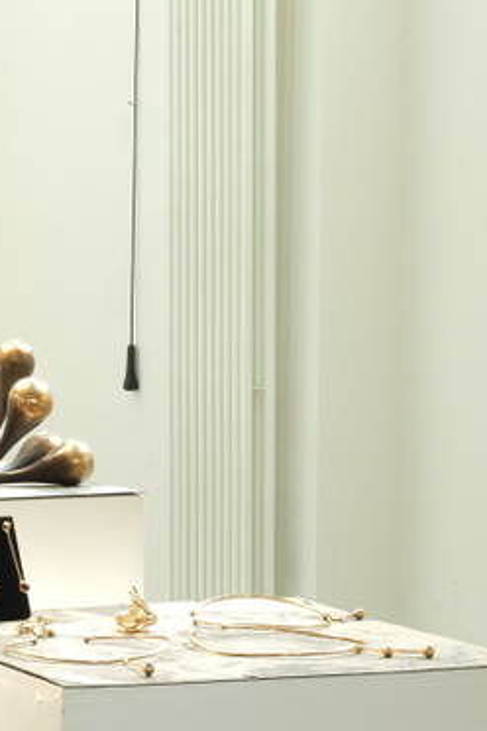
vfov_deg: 14.1
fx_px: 2942
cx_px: -139
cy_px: 421
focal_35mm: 145
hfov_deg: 9.3
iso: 100
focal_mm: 50
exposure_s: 3.5
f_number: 22
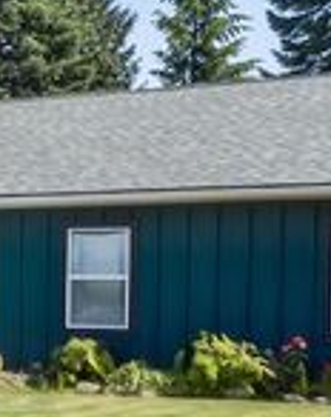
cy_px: 297
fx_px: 1217
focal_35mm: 99
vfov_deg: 19.3
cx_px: -351
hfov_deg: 13.2
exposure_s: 1/125
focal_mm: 10
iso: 250
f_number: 8
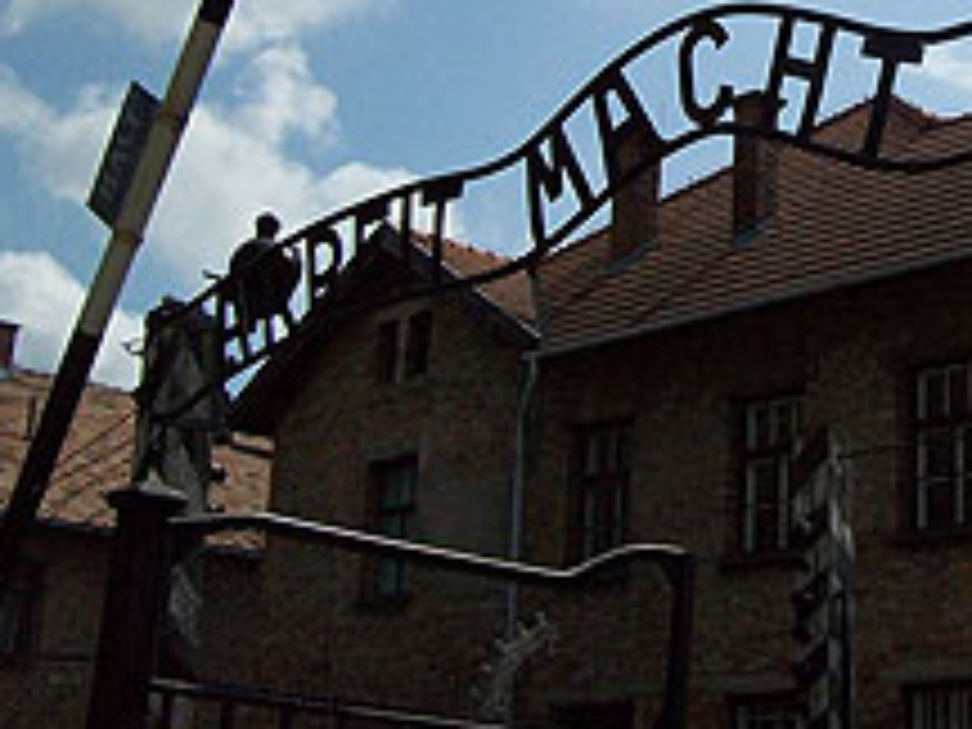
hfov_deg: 25.0
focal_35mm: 75
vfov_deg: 19.1
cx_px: 918
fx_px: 2106
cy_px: -9
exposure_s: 1/1401
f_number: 4.8
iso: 80
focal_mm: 6
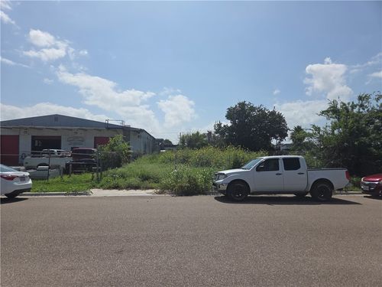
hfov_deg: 73.9
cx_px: 191
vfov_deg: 58.9
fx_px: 254
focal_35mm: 23
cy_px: 144
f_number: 1.8
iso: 25
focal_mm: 5.4
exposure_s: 1/3840
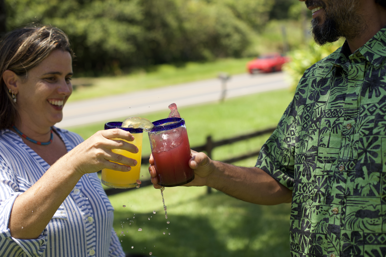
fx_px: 536
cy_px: 128
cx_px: 193
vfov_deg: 27.0
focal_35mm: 50
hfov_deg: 39.6
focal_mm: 50
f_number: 3.2
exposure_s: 1/1250
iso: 200
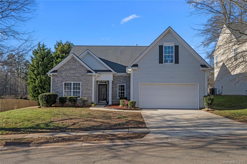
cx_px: 124
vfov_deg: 37.8
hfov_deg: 54.5
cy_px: 82
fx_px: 240
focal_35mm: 35
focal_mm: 35
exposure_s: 1/350
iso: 200
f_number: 11
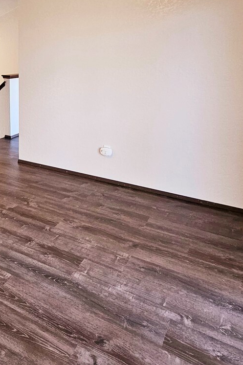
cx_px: -6
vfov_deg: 61.3
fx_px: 294
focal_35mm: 29
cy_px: 108
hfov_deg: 39.1
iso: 160
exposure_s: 1/60.2
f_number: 2.2
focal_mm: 2.2
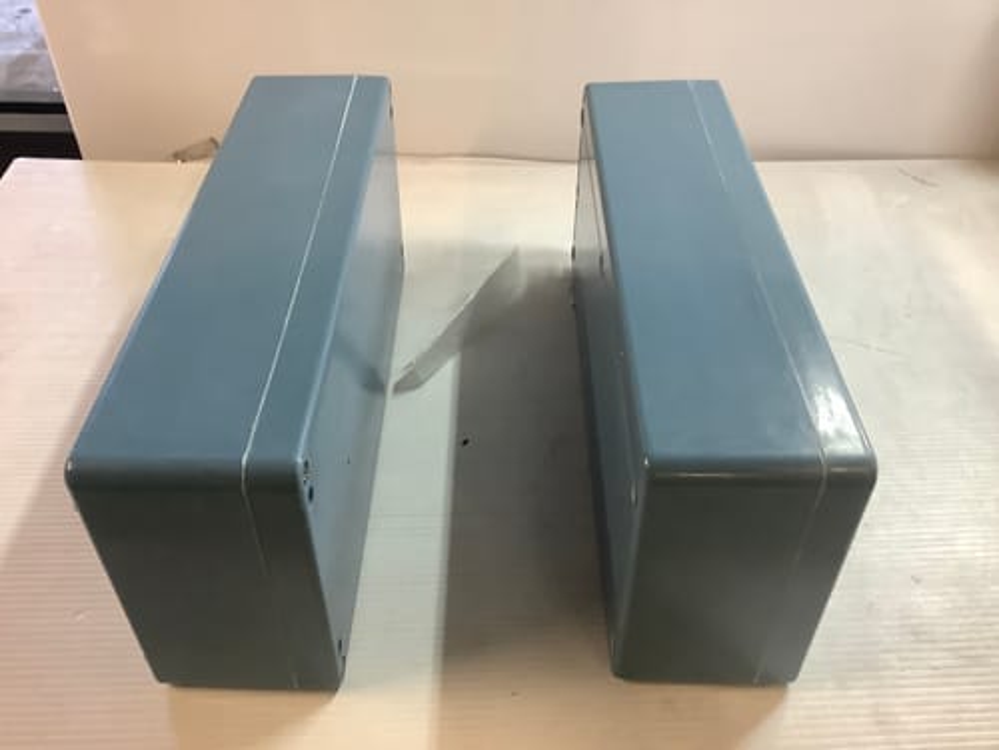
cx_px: 500
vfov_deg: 45.4
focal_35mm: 31
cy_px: 375
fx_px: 895
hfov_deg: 58.4
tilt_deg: -41.1
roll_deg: +1.6
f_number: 2.4
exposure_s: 1/50
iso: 200
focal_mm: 3.3
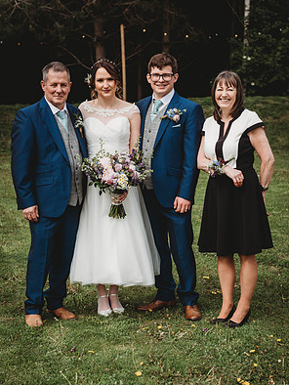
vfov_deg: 28.5
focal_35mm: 68
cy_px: 215
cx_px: 144
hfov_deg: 21.6
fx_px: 756
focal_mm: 62
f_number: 4.5
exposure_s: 1/1000
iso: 200
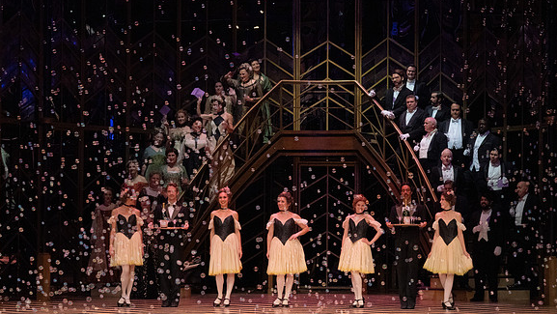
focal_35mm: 119
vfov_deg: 10.2
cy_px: 151
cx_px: 279
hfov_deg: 18.0
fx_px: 1758
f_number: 16
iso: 12800
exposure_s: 1/400
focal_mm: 113
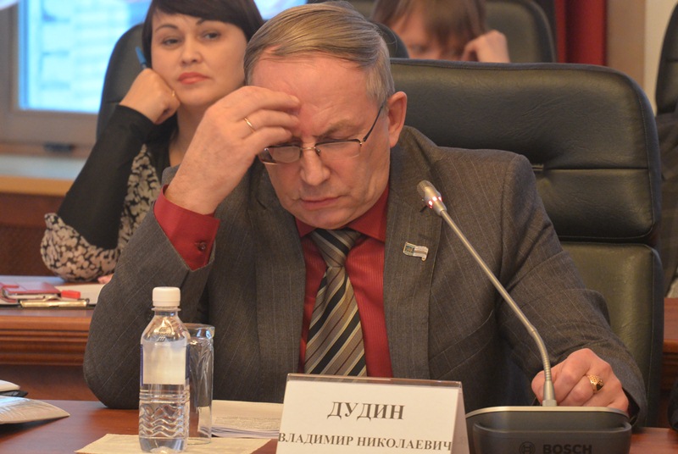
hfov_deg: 6.9
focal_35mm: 297
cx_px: 339
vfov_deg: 4.6
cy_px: 227
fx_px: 5602
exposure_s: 1/15
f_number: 5.6
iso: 800
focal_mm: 110
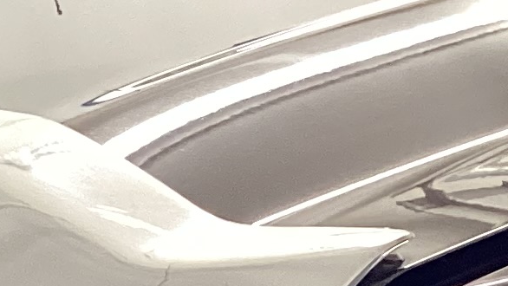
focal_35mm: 188
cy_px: 881
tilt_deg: -25.0
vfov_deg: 6.0
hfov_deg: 11.4
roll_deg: +1.0
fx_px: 2533
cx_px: 160
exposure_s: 1/60
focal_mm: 3.3
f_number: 2.4
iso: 160
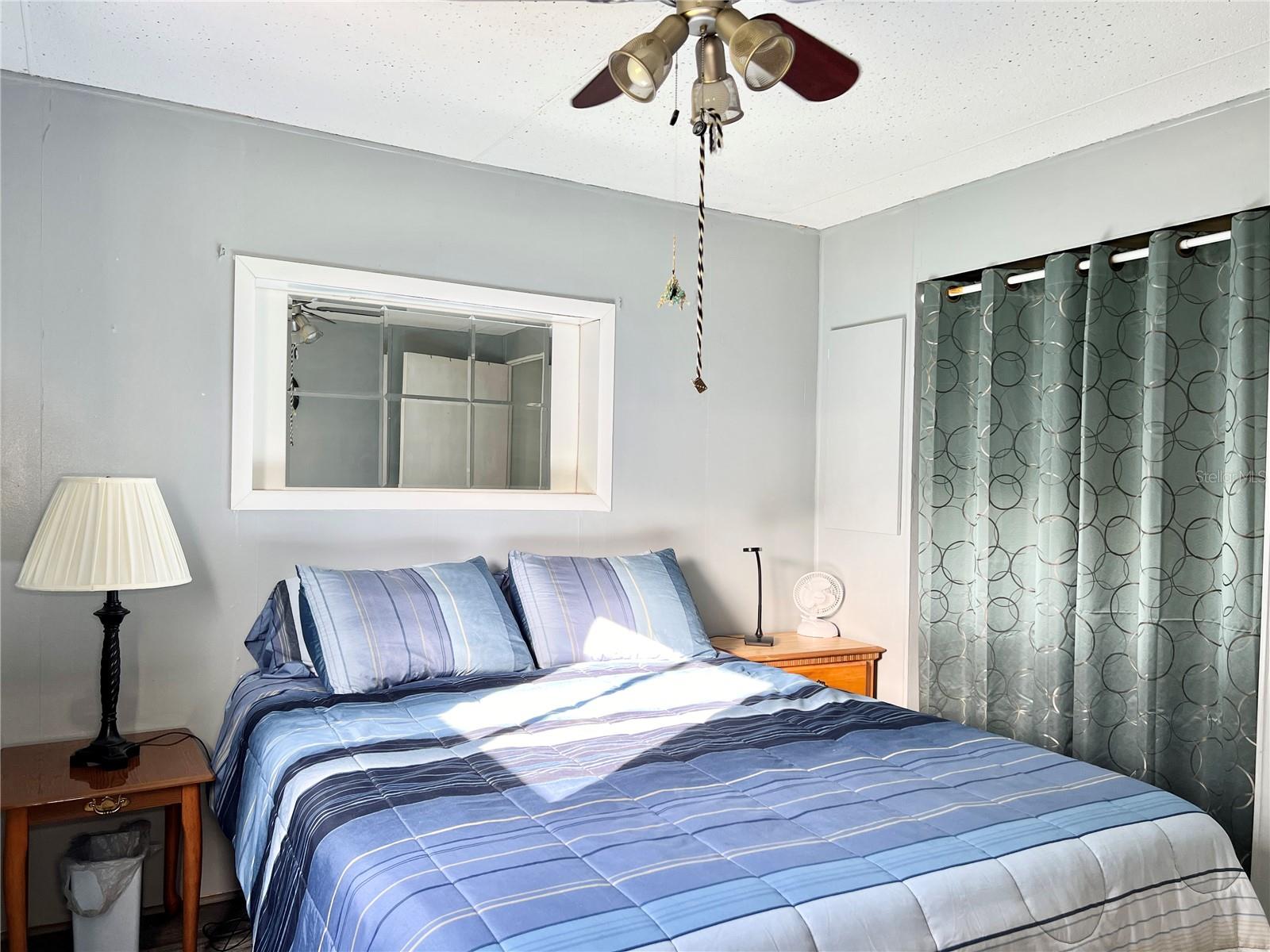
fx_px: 954
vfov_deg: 53.1
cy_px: 476
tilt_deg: -0.1
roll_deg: -0.3
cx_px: 635
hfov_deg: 67.3
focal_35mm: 26
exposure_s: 1/121
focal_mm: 5.7
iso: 64
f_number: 1.5
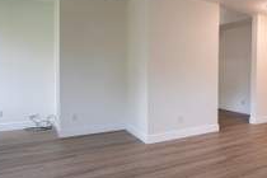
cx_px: 267
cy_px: 83
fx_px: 237
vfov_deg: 41.1
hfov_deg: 48.4
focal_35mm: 32
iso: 640
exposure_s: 1/80
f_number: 4
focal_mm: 14
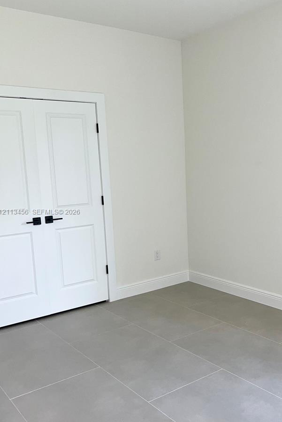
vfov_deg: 53.1
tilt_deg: -6.5
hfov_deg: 36.2
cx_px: 204
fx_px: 423
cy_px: 212
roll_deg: +1.4
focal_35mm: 36
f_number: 1.5
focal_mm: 5.7
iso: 32
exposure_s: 1/190
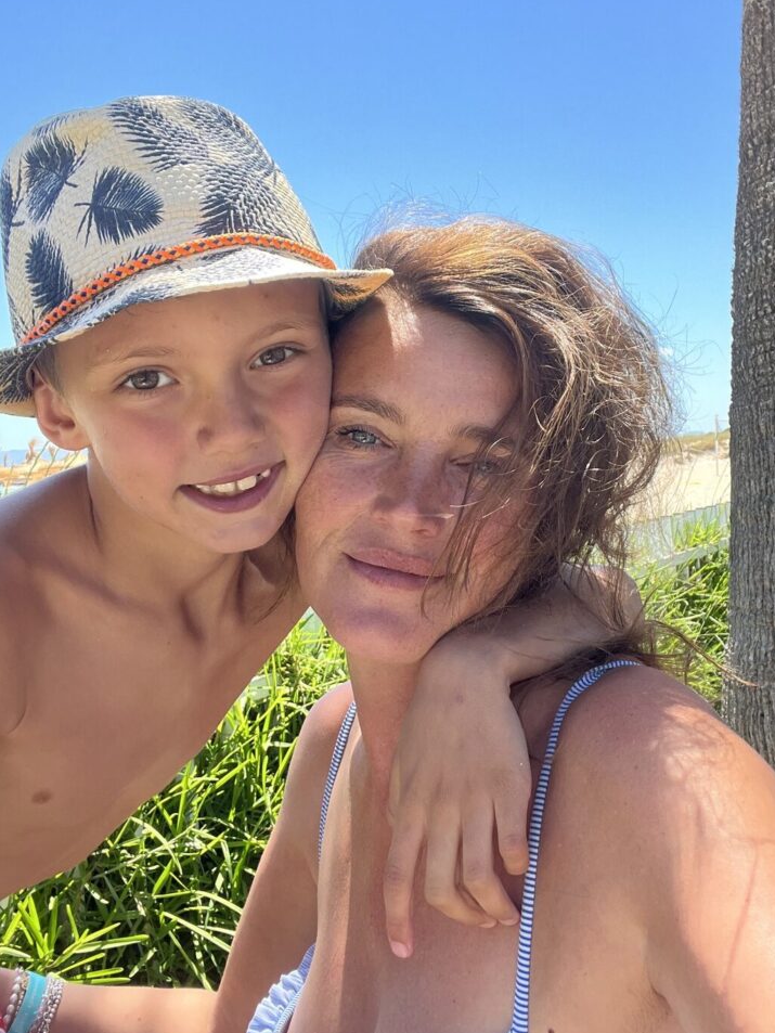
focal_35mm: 34
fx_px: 1015
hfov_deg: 41.7
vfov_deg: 53.9
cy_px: 473
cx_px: 438
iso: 32
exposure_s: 1/225
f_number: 2.2
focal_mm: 2.71
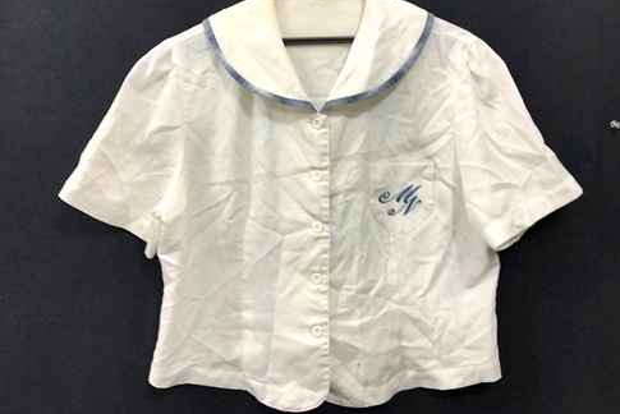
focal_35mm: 30
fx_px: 517
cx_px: 309
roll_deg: +0.1
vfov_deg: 43.6
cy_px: 196
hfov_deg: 61.9
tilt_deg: -0.5
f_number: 1.8
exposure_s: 1/50
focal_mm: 3.99
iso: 32
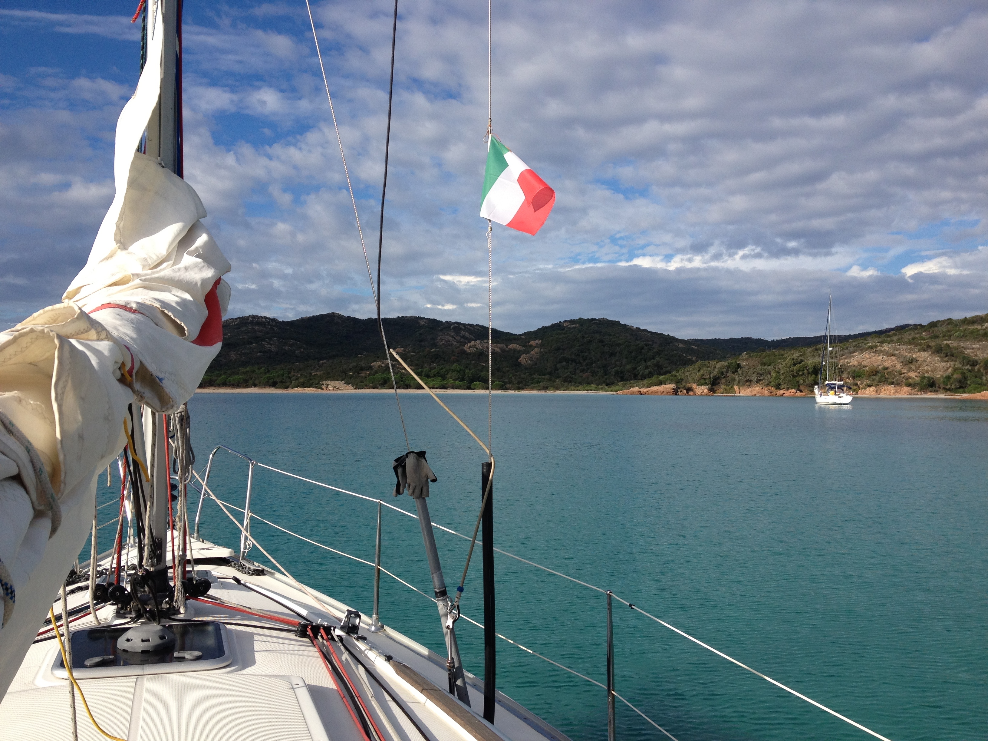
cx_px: 494
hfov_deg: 52.6
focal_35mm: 35
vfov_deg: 40.7
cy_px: 370
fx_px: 999
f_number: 2.4
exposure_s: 1/2123
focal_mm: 4.28
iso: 64
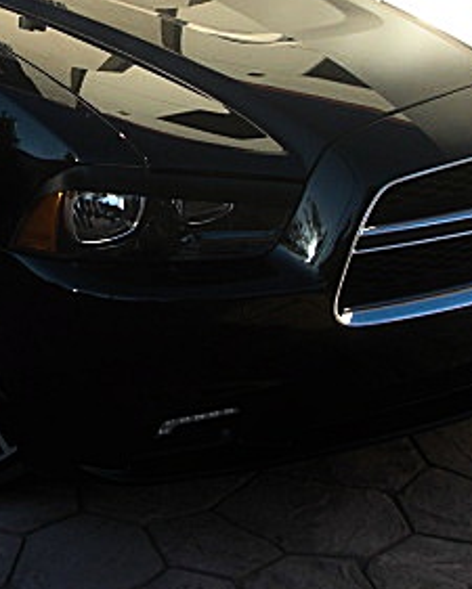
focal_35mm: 80
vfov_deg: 23.6
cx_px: 134
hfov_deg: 19.1
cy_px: 134
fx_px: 1396
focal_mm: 6.3
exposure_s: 1/500
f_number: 2.8
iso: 50
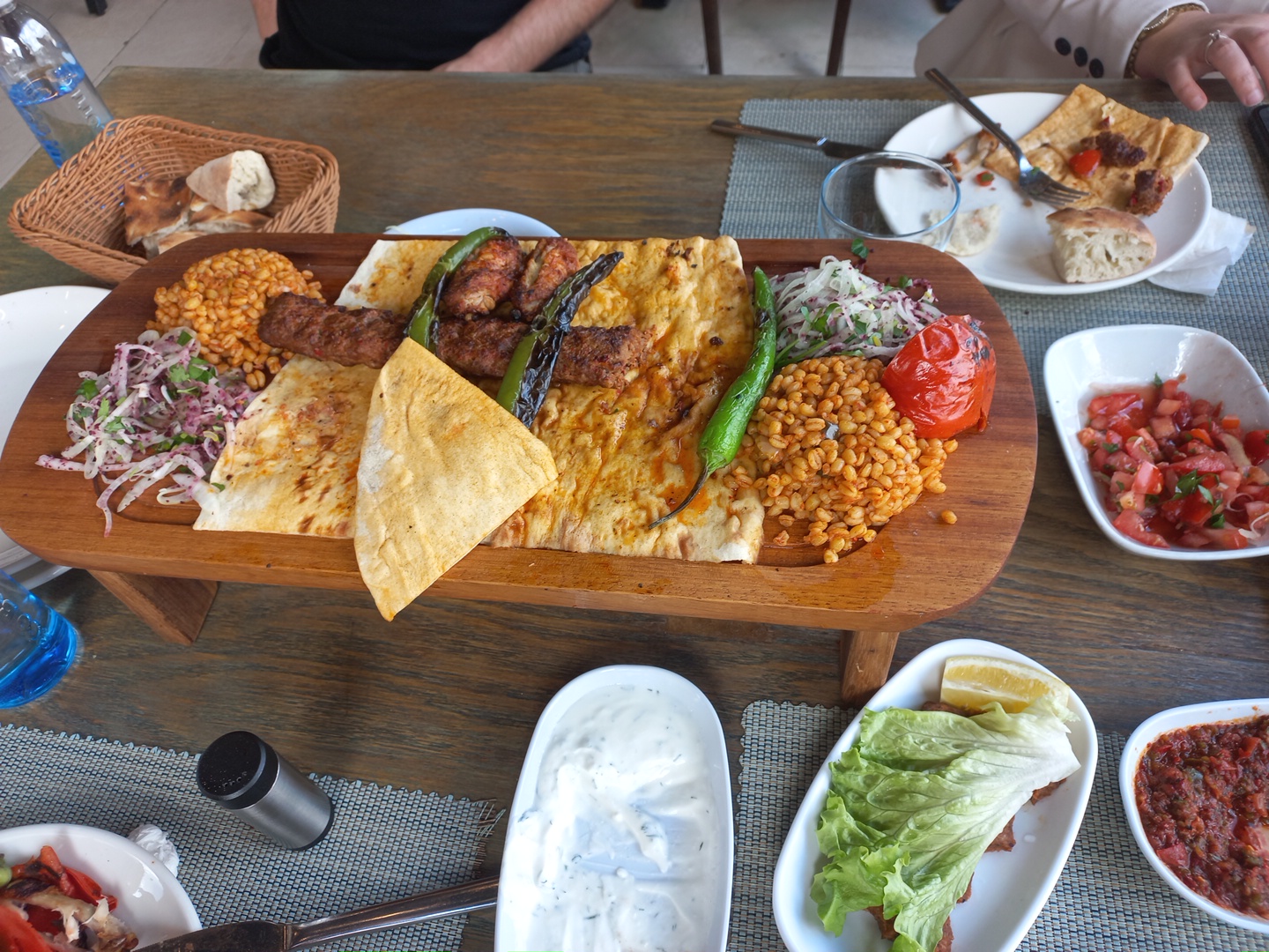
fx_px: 916
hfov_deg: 69.4
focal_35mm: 25
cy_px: 476
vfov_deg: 54.9
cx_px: 634
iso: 27
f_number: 1.8
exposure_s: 1/50
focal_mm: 4.6
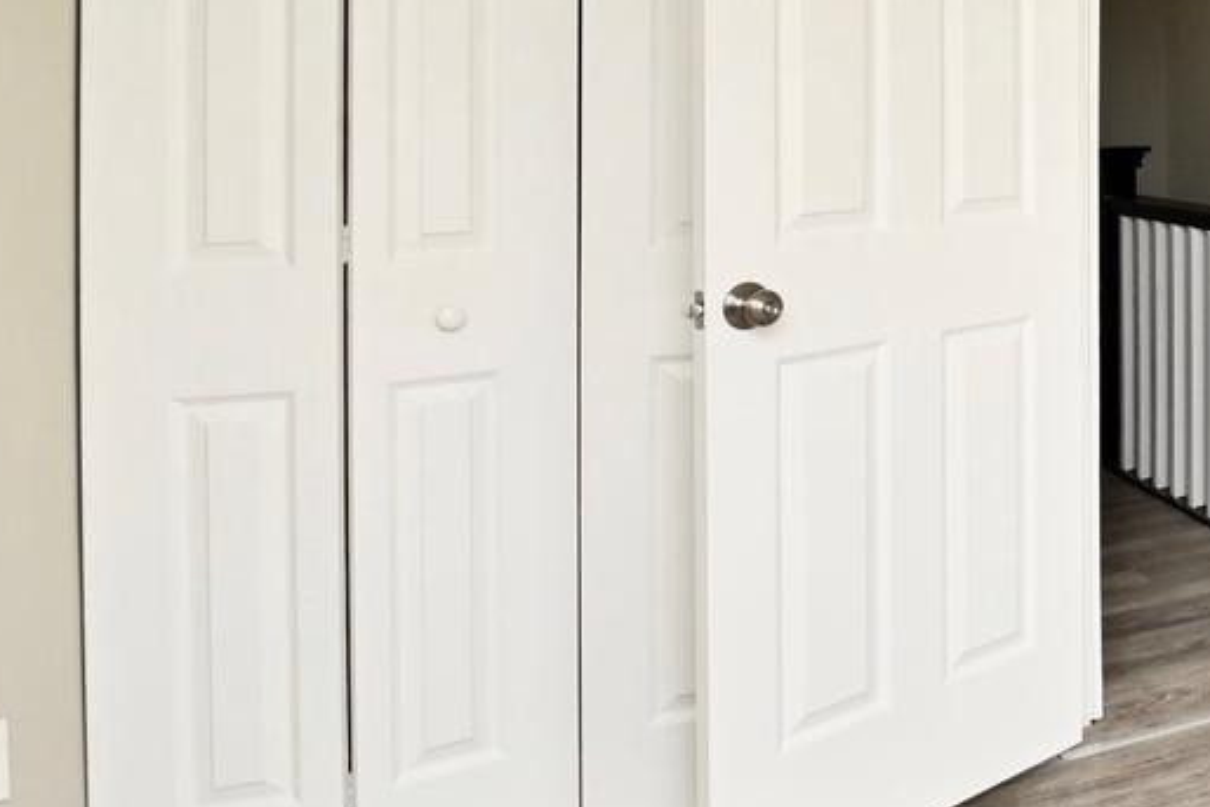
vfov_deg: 30.0
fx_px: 1412
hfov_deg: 34.2
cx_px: 1547
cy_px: 26
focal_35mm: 42
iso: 200
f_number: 7.1
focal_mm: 10
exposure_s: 1/60
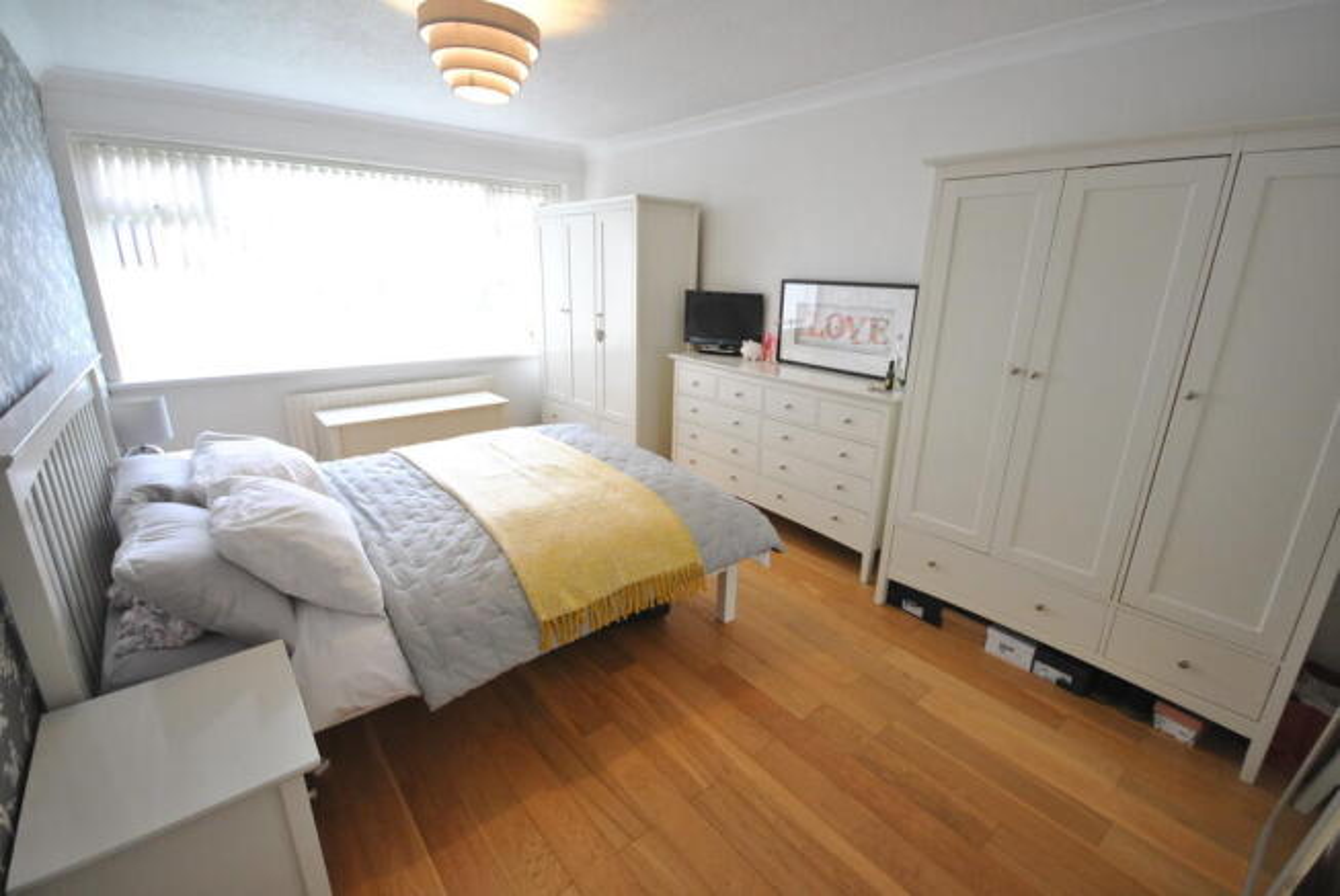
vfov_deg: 77.5
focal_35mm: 15
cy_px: 448
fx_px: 559
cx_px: 670
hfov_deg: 100.3
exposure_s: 1/20
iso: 400
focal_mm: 10
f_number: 4
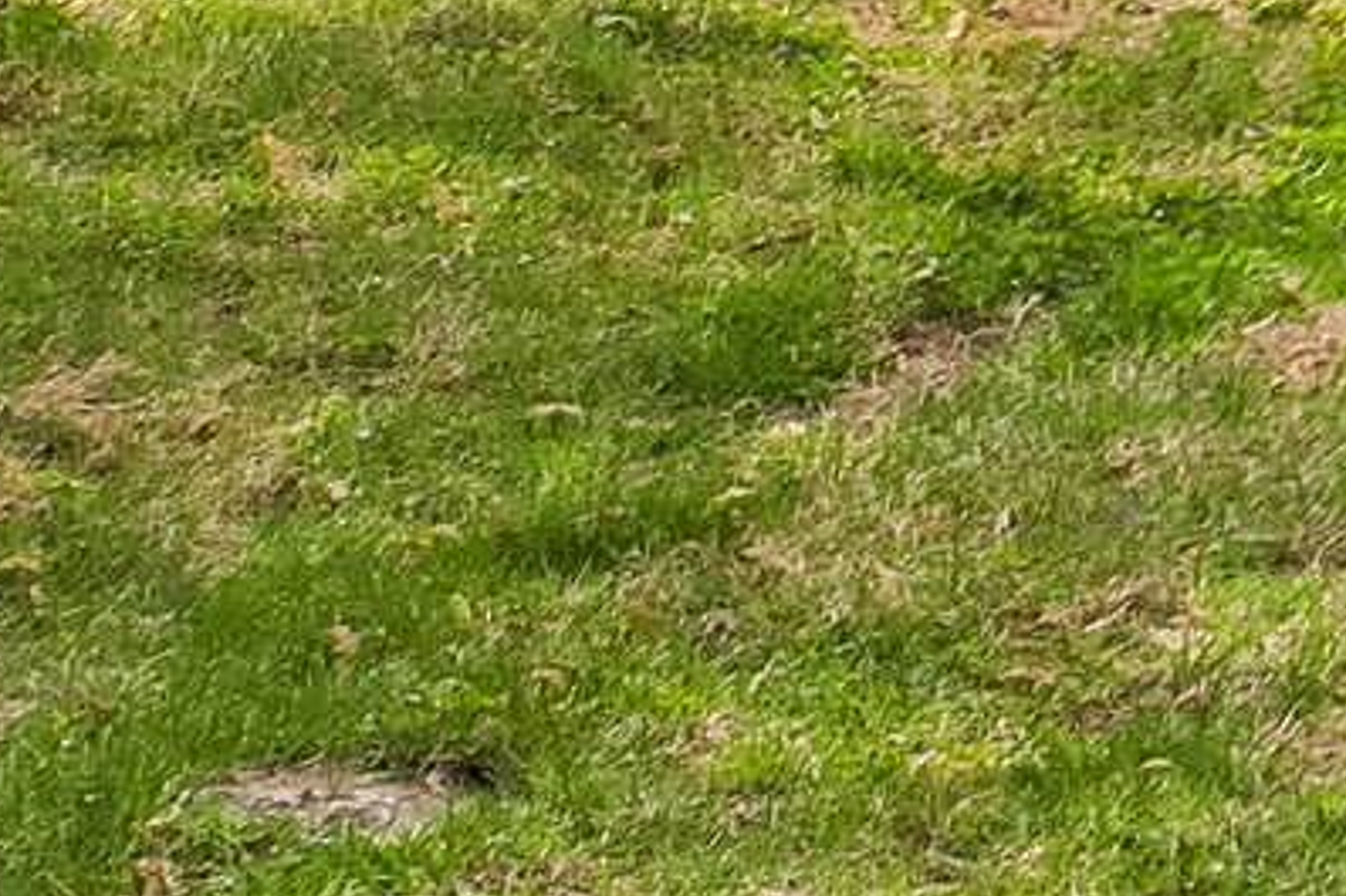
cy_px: -1369
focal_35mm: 170
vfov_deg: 7.5
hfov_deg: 10.1
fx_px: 6353
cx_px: 3521
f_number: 2.8
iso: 200
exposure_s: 1/2000
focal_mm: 8.38
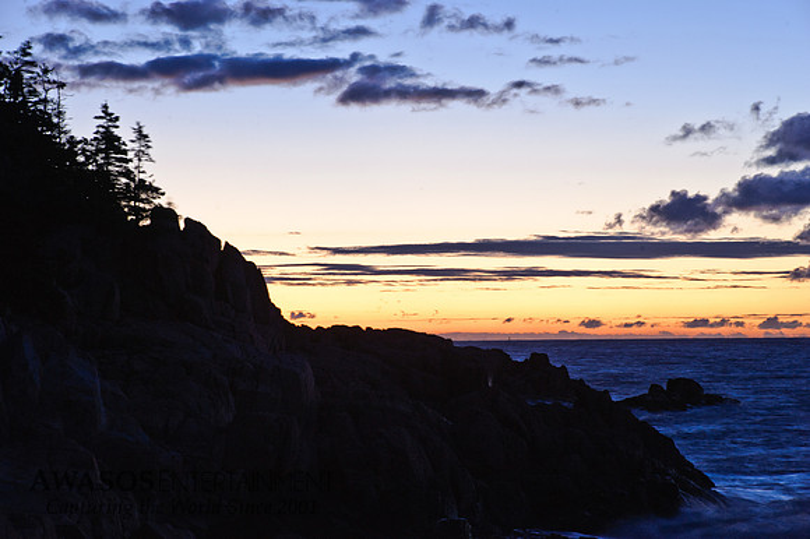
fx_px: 2811
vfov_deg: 11.0
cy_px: 270
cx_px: 405
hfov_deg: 16.4
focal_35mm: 125
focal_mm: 125
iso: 200
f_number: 11
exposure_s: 1
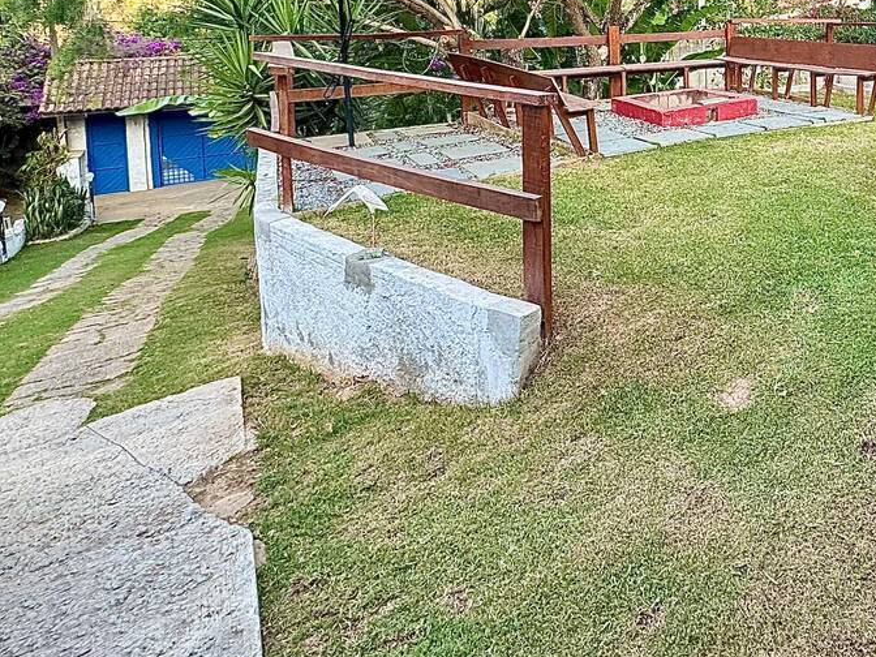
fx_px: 759
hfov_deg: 54.1
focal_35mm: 30
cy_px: 38
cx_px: 750
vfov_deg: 42.1
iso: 50
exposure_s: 1/99
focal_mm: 2.22
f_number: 2.2
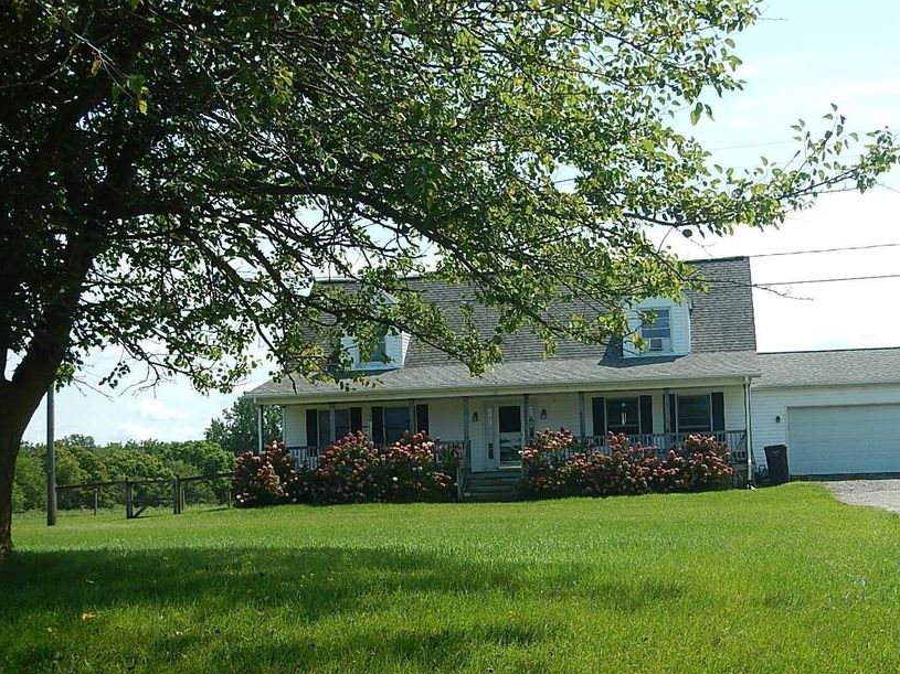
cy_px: 396
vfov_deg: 29.6
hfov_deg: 38.8
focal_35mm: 49
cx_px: 511
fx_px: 1274
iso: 125
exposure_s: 1/800
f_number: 4
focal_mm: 7
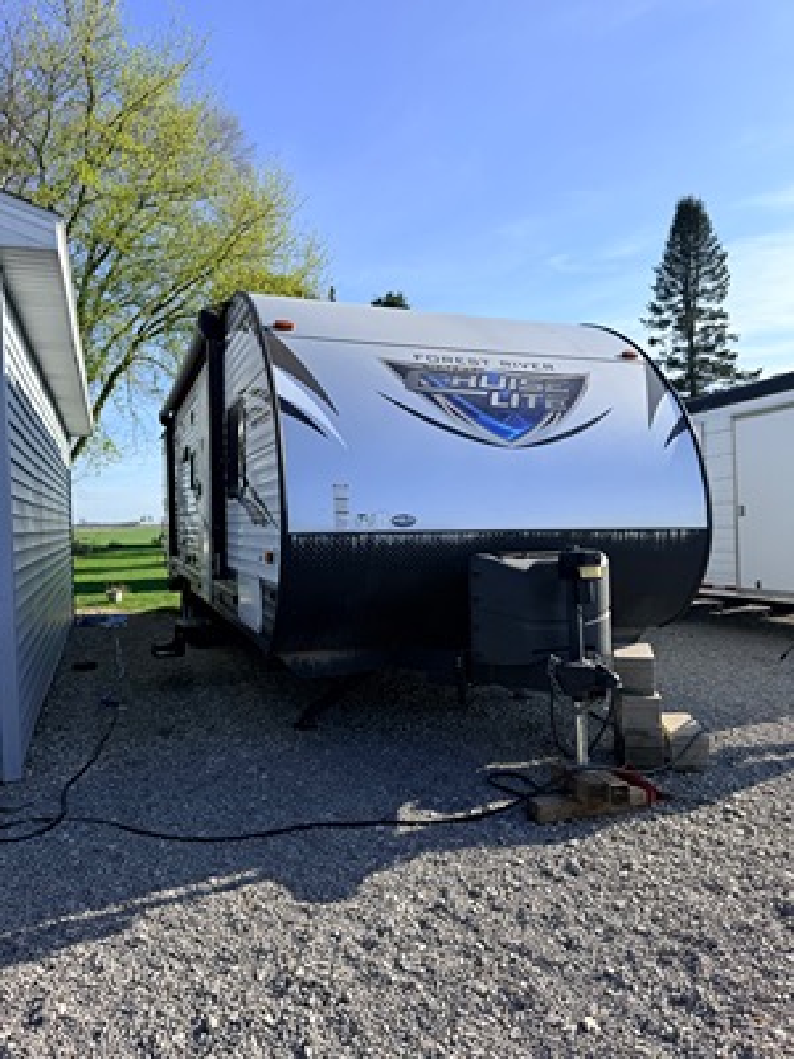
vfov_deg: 71.6
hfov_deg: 56.8
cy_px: 530
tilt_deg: +0.7
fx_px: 734
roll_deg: +1.4
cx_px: 397
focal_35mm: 24
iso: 80
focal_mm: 6.76
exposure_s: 1/3279
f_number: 1.78
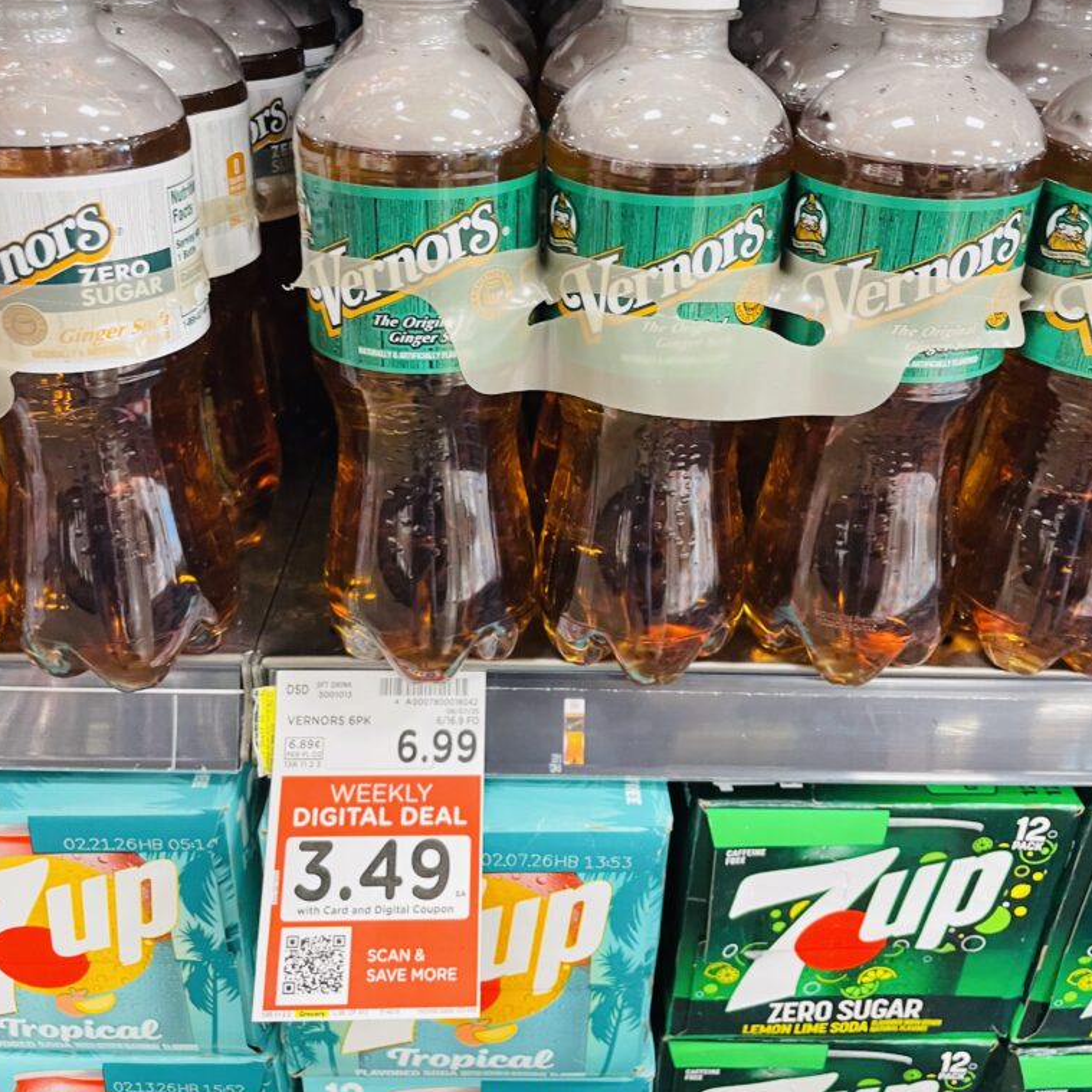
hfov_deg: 52.5
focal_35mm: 31
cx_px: 548
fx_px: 1106
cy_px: 437
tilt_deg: -28.2
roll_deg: -0.1
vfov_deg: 52.2
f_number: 1.6
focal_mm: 4.2
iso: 200
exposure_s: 1/60
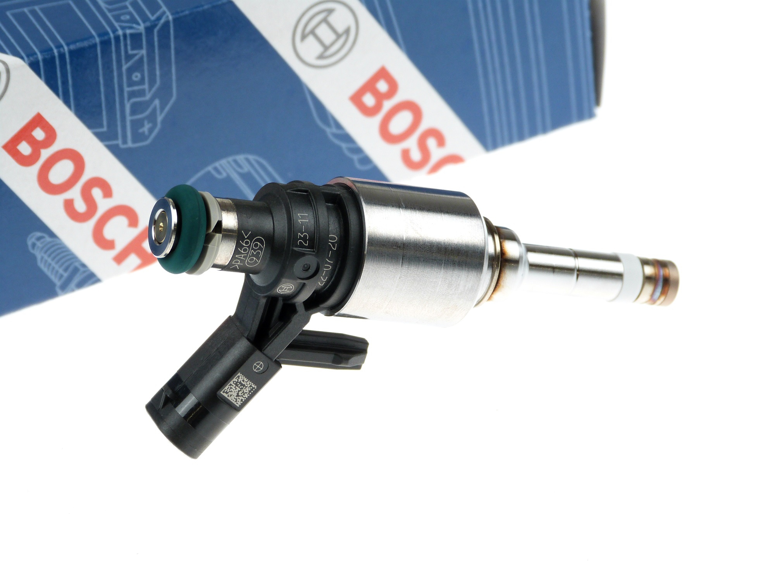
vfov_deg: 10.7
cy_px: 290
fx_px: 3112
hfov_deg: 14.2
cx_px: 388
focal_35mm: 139
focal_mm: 25
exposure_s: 1/80
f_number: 3.6
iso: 100
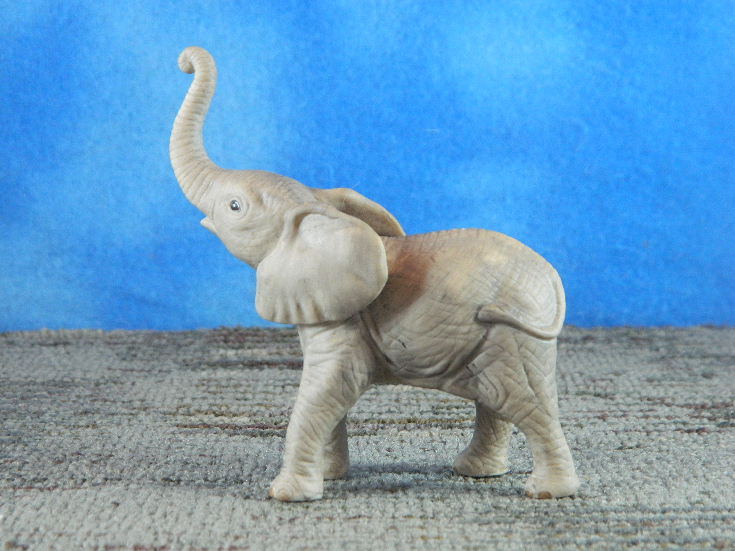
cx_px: 368
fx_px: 1784
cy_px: 276
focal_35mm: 84
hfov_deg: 23.3
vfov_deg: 17.6
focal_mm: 15.1
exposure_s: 1/20
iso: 400
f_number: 4.2
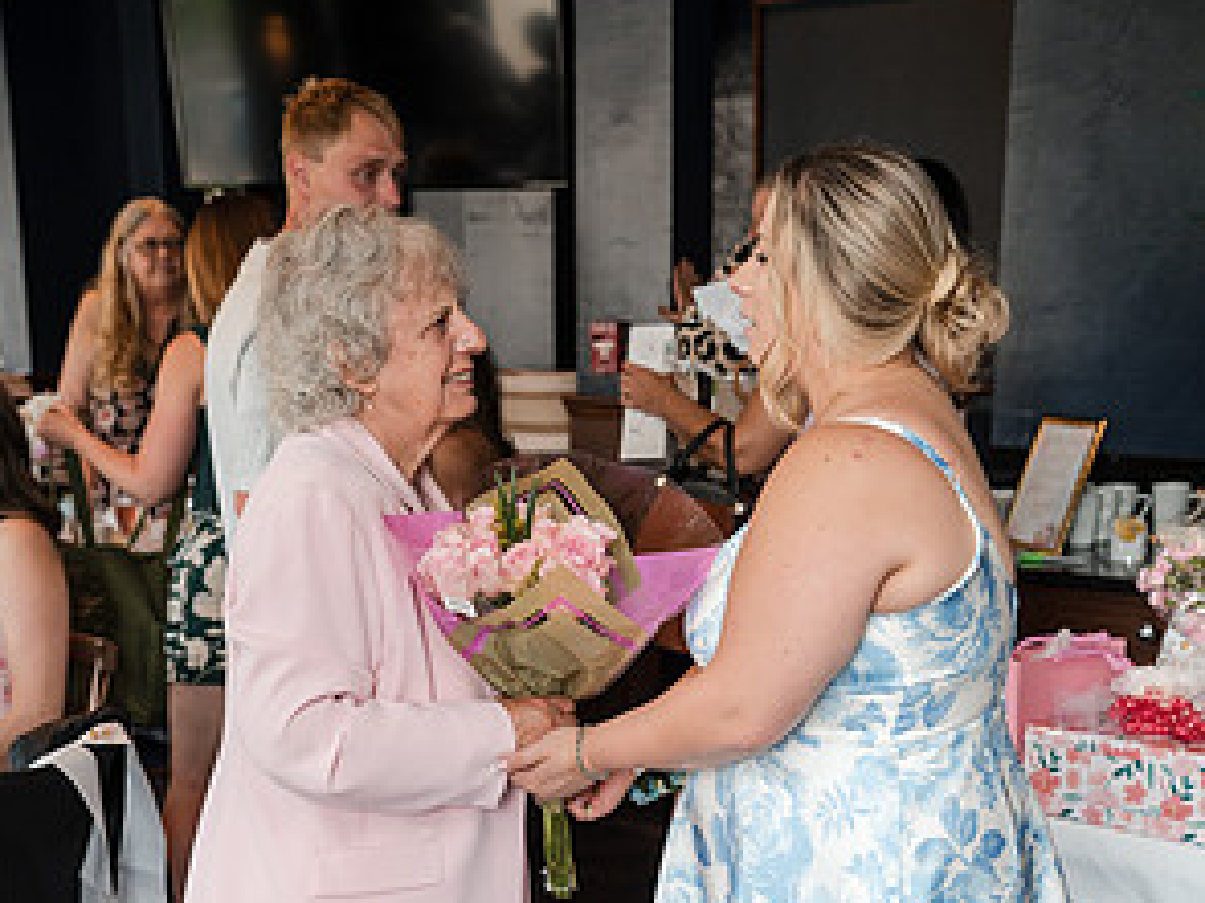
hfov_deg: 28.2
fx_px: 2401
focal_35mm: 69
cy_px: 829
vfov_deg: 20.8
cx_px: 600
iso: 1600
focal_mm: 47
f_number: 4
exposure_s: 1/250
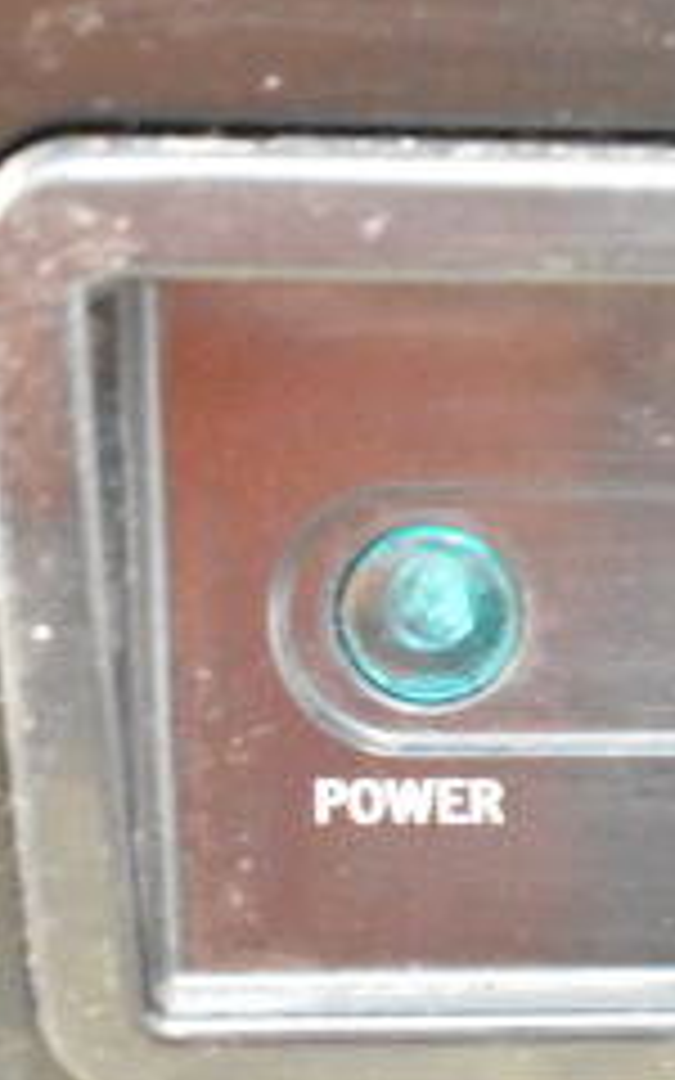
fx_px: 4012
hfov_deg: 9.1
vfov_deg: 15.3
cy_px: 682
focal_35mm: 136
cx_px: 1296
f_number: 4.5
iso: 25600
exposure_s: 1/40
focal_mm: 35
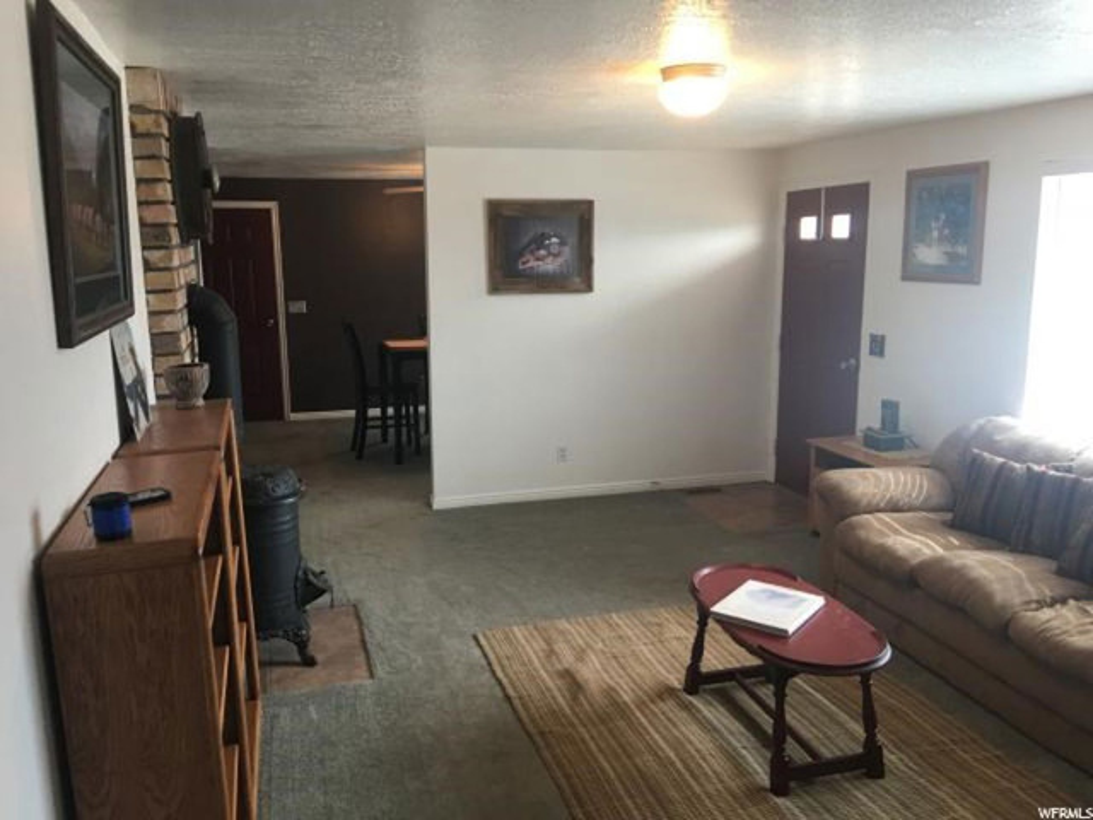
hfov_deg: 61.7
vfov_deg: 48.2
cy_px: 410
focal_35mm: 29
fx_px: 916
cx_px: 546
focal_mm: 4.15
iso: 32
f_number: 2.2
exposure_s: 1/15
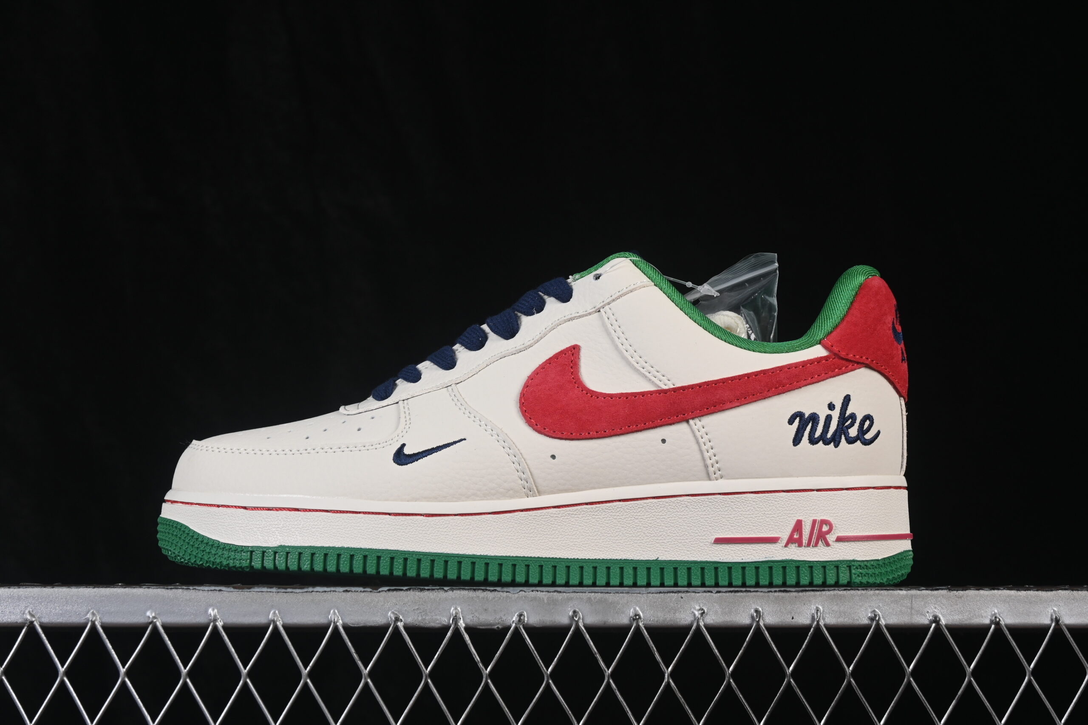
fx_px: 2267
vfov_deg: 18.2
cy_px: 362
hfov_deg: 27.0
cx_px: 544
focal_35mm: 75
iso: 160
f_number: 8
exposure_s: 1/80
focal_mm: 50
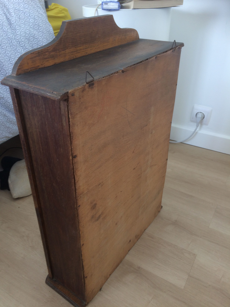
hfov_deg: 48.2
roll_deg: +2.0
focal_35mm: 29
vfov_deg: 61.7
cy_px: 154
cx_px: 115
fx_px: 257
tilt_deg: -33.0
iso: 40
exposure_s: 1/50
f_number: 2.2
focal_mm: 4.15
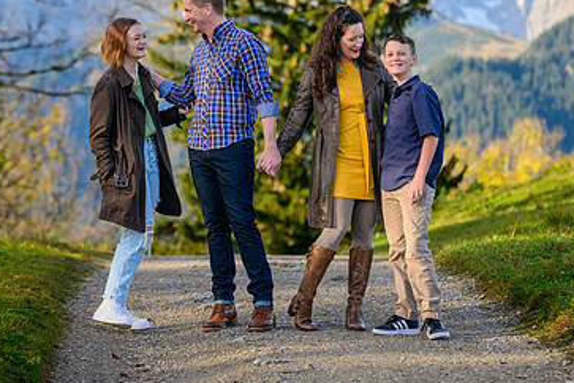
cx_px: 315
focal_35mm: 163
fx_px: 2599
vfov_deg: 8.4
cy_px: 100
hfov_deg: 12.6
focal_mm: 102
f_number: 3.2
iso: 100
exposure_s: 1/1000
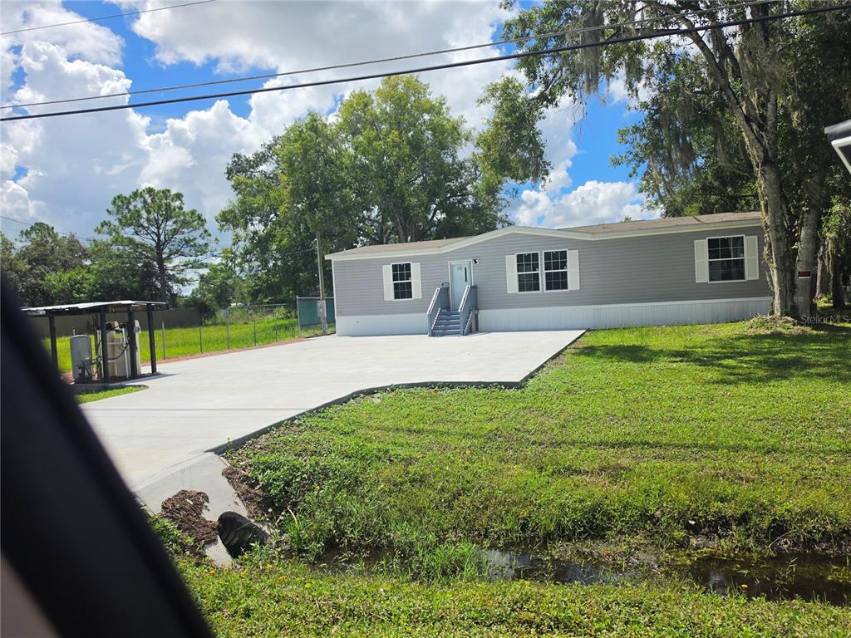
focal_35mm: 23
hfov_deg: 73.9
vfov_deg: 58.9
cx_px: 426
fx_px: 565
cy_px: 319
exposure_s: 1/7939
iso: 50
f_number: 1.4
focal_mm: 6.5
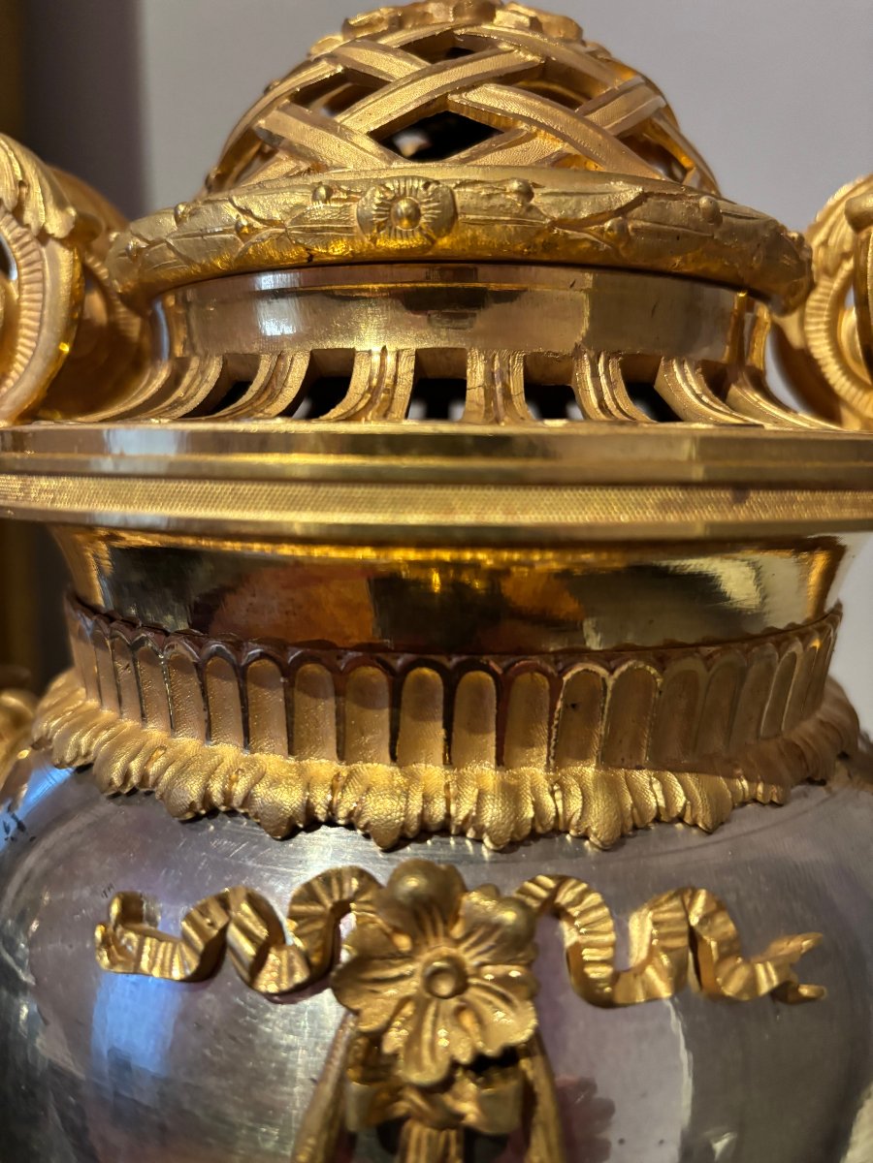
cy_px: 582
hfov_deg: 53.1
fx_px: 874
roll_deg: -1.7
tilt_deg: -9.0
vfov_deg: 67.3
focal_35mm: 26
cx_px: 436
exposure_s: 1/50
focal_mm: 5.96
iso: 500
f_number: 1.6
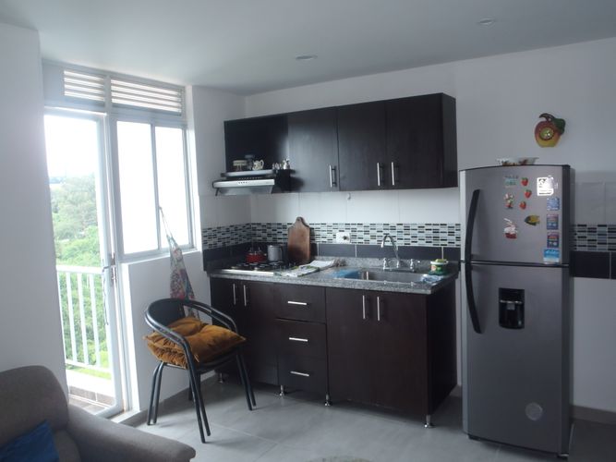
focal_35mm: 28
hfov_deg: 63.5
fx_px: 498
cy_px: 231
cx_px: 308
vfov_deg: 49.7
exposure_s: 1/30
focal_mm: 5
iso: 100
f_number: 3.5
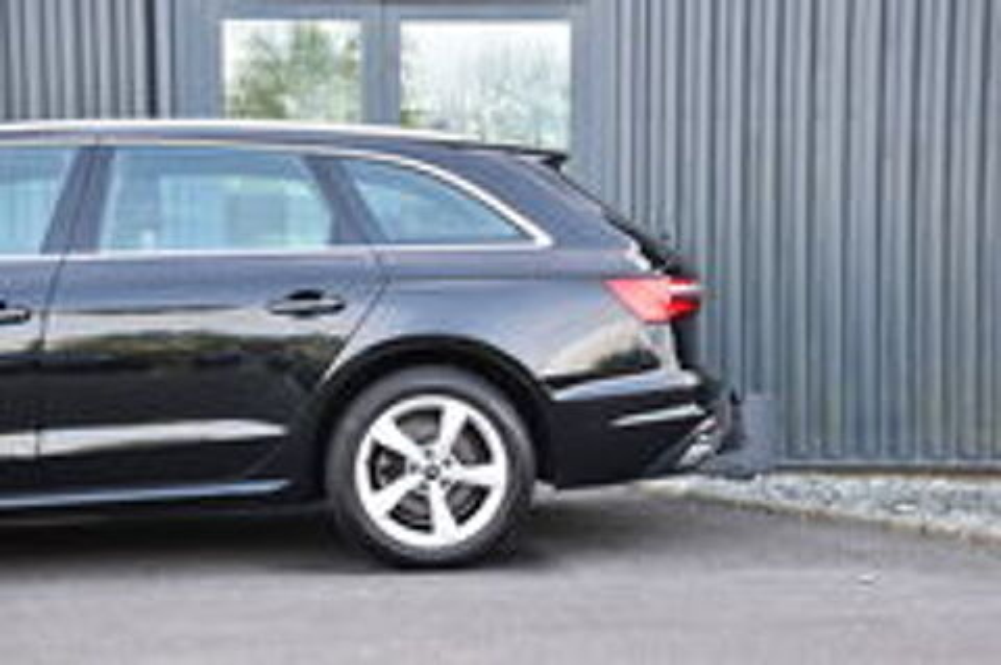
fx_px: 2000
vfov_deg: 18.9
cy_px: 332
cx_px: 500
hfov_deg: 28.1
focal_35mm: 72
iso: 500
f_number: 8
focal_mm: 48
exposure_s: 1/60
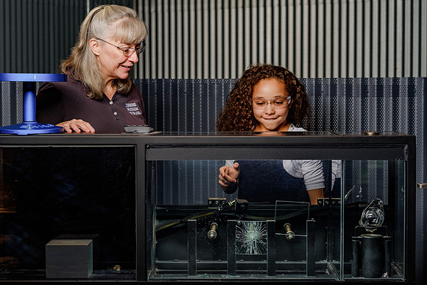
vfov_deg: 15.4
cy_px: 146
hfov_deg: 22.9
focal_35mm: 89
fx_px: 1052
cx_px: 208
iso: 800
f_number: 4
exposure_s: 1/250
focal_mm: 56
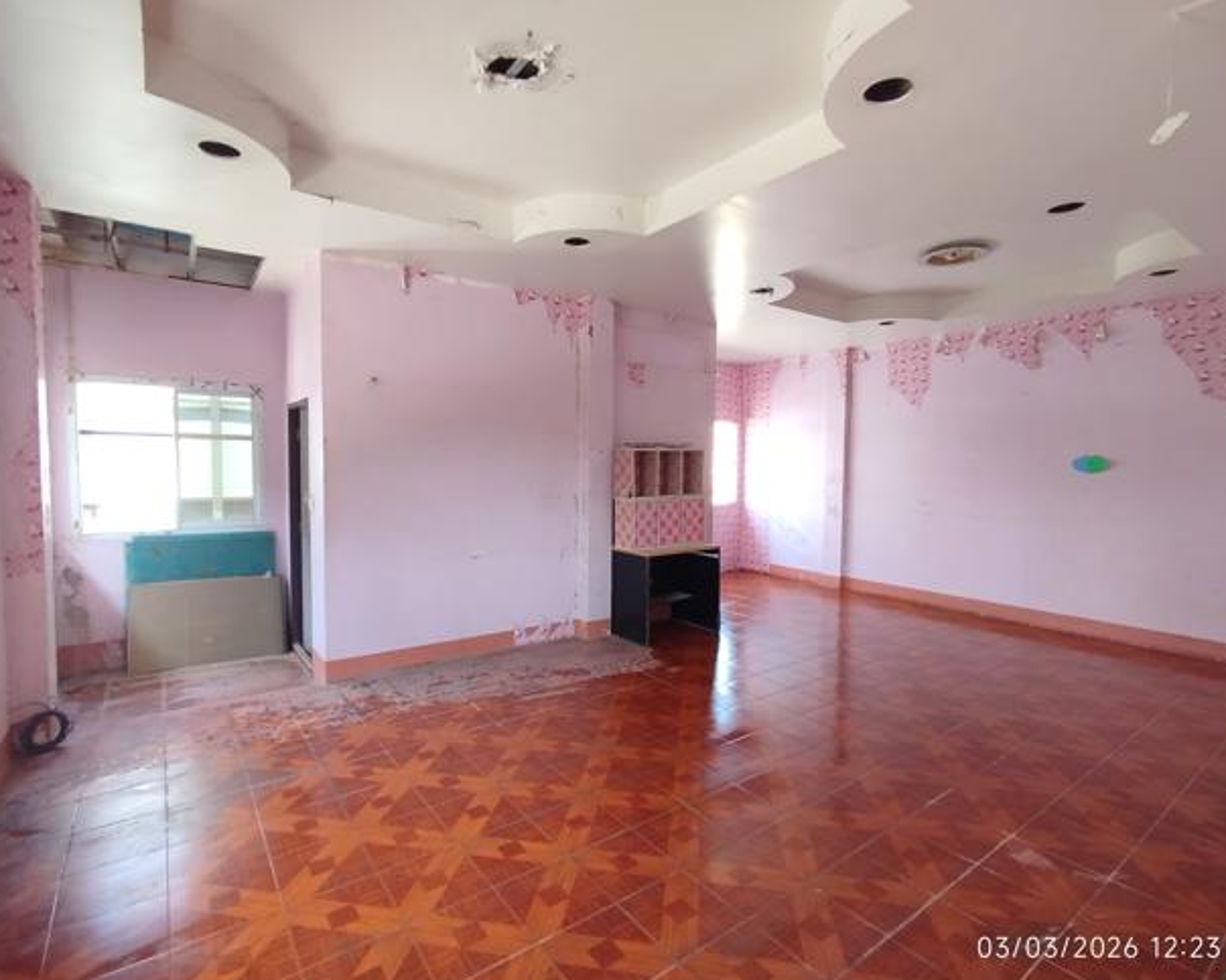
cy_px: 498
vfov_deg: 80.4
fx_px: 580
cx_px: 595
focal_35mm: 16
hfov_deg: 93.1
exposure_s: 1/33
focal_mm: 1.65
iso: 64
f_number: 2.2
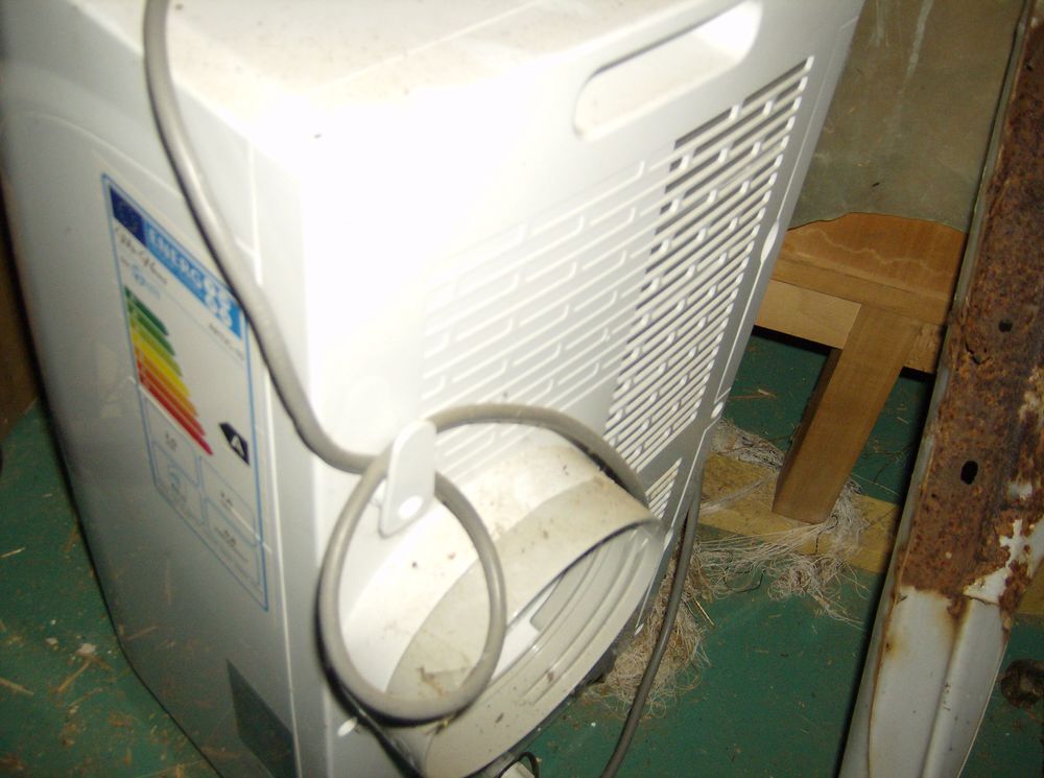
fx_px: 1083
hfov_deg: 51.5
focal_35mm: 36
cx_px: 522
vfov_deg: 39.5
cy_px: 389
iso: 200
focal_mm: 6
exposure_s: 1/60
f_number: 2.8
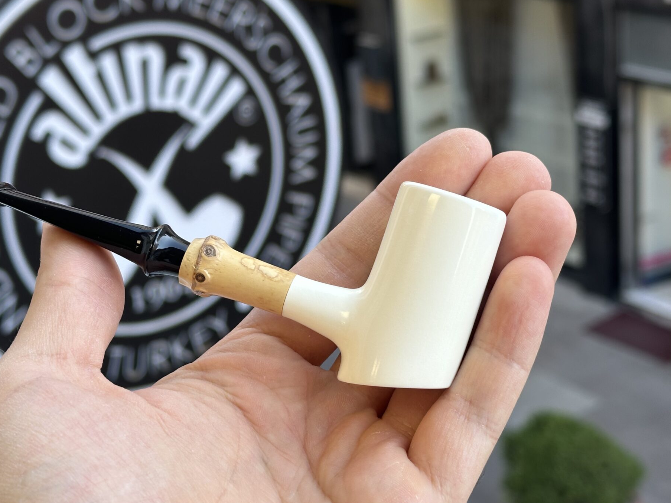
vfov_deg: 21.6
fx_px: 1318
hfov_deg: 28.6
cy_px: 223
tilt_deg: -20.6
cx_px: 319
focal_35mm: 68
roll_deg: +5.9
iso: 50
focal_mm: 6.86
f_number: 1.78
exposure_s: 1/139
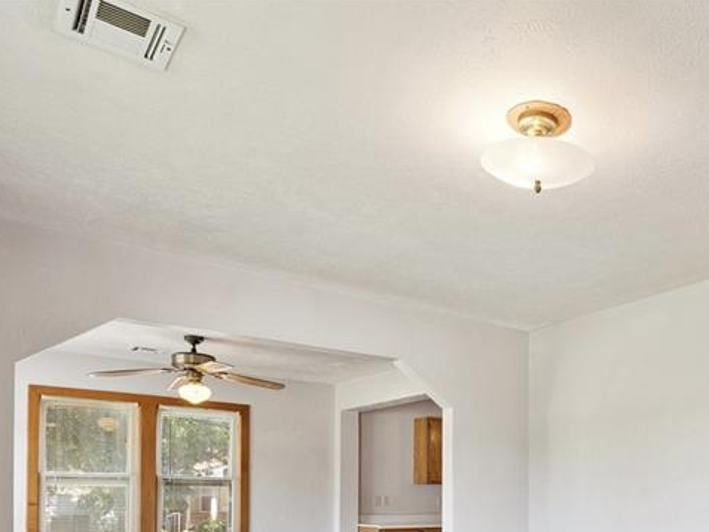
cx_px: 588
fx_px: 678
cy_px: 504
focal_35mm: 33
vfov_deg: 39.0
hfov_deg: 51.0
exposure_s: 1/25
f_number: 8
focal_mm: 10.7
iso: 200
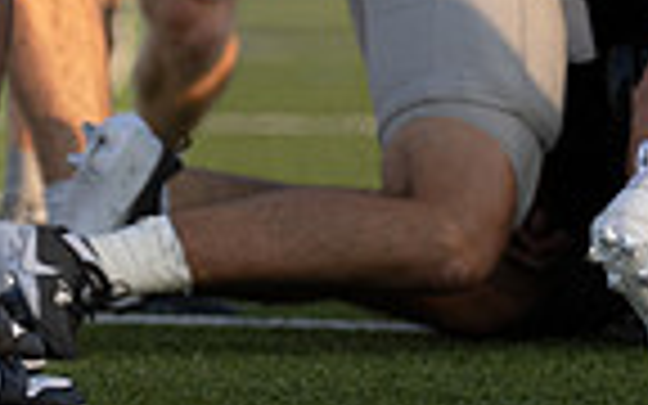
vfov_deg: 1.1
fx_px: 21210
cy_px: -397
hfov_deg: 1.8
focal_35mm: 1201
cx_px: 422
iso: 100
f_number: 2.8
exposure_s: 1/1250
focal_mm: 200
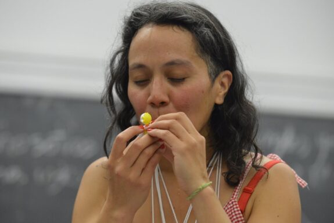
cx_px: 167
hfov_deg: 12.4
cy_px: 112
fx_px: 1533
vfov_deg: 8.3
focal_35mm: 165
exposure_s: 1/250
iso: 4000
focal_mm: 165
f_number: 4
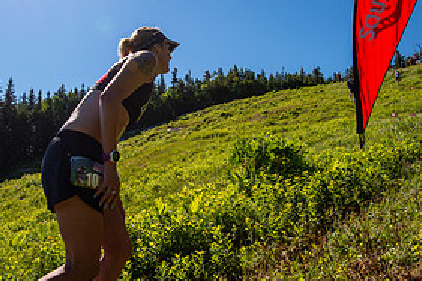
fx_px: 387
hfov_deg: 56.9
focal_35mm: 33
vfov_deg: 39.9
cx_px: 176
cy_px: 125
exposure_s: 1/1000
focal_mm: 16
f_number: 5
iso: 100
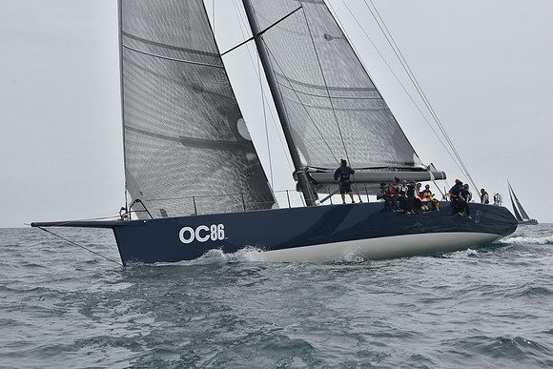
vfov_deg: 19.5
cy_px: 184
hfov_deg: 28.8
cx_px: 276
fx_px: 1075
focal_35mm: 70
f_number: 11
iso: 250
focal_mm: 70
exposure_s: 1/800
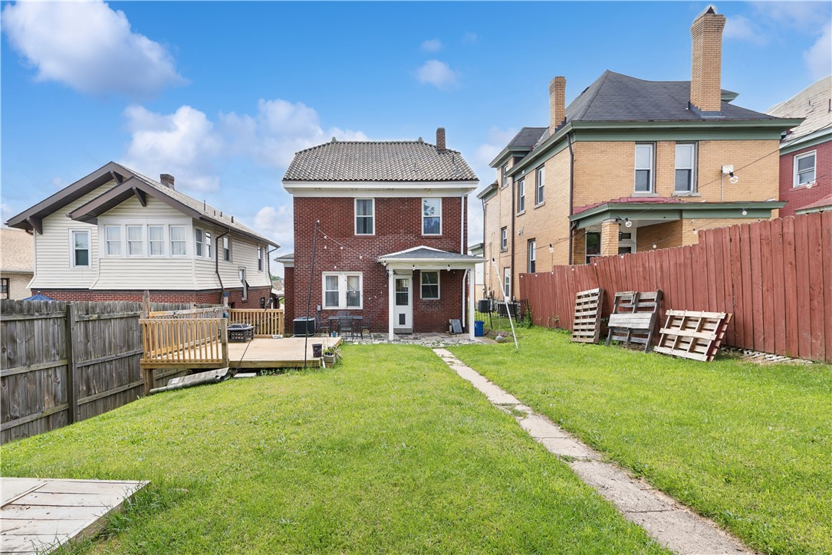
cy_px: 278
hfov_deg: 104.2
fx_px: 324
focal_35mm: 14
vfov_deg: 81.2
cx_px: 416
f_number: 11
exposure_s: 1/10
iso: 50
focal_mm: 14
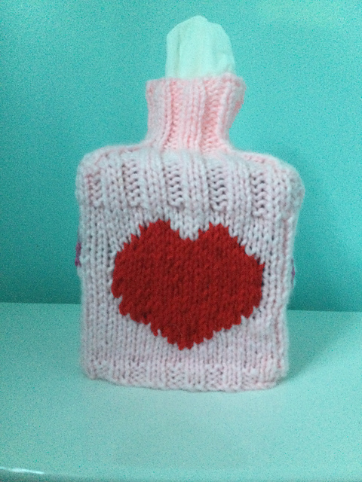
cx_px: 181
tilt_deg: -10.4
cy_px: 241
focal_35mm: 31
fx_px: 432
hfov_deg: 45.4
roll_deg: -1.5
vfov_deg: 58.4
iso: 250
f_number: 2.4
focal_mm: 3.3
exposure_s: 1/15
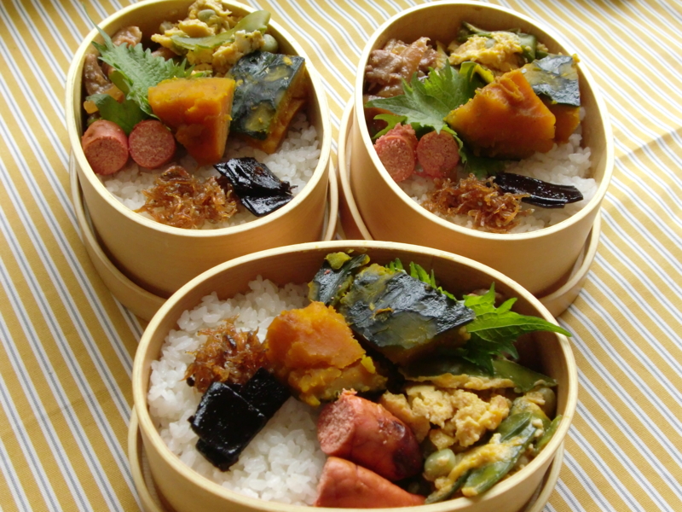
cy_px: 256
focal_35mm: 46
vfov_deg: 31.5
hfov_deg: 41.2
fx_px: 906
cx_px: 341
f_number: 3.3
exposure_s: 1/60
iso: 400
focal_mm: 8.2
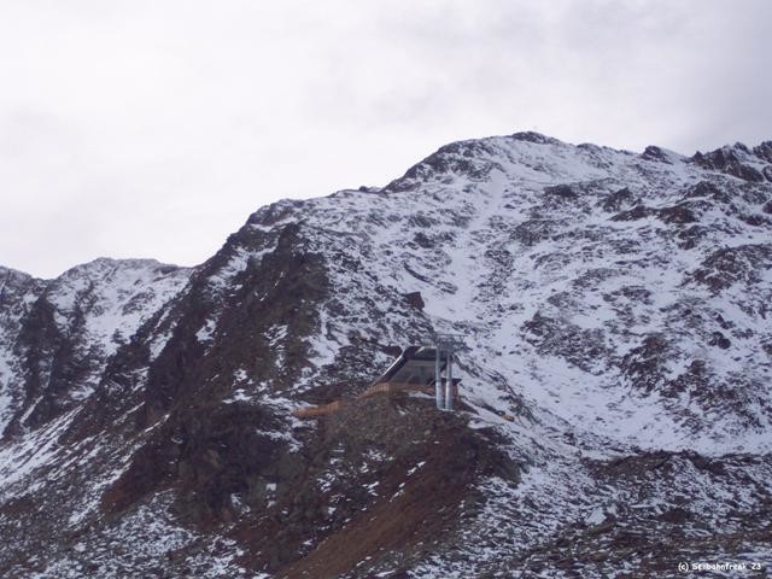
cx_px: 386
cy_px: 290
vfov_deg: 13.0
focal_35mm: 114
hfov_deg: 17.3
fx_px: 2542
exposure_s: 1/350
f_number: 4.8
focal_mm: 24
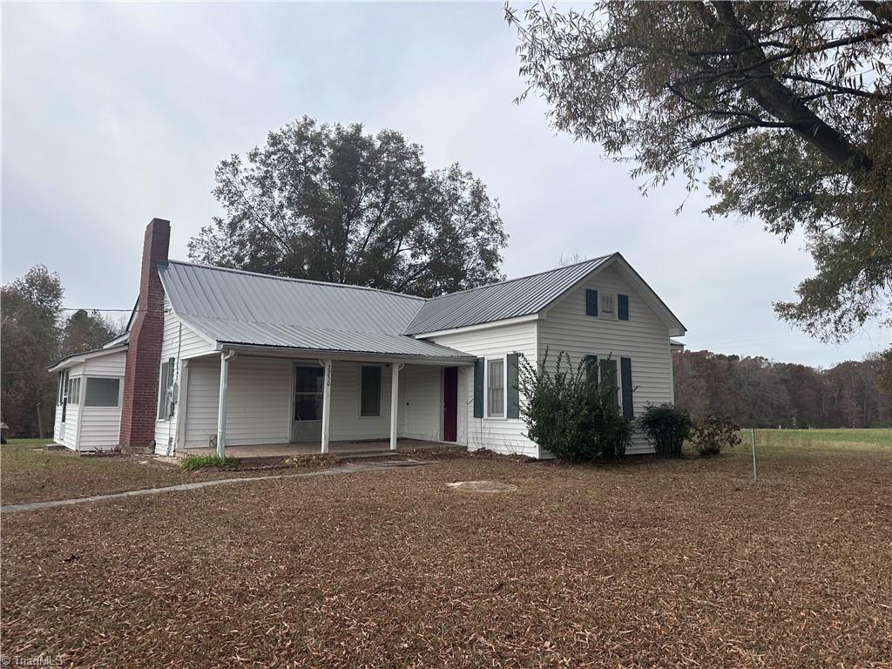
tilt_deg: +6.4
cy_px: 334
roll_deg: +0.4
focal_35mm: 24
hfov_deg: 71.6
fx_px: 618
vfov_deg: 56.8
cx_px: 446
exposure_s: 1/3247
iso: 80
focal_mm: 6.86
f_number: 1.78
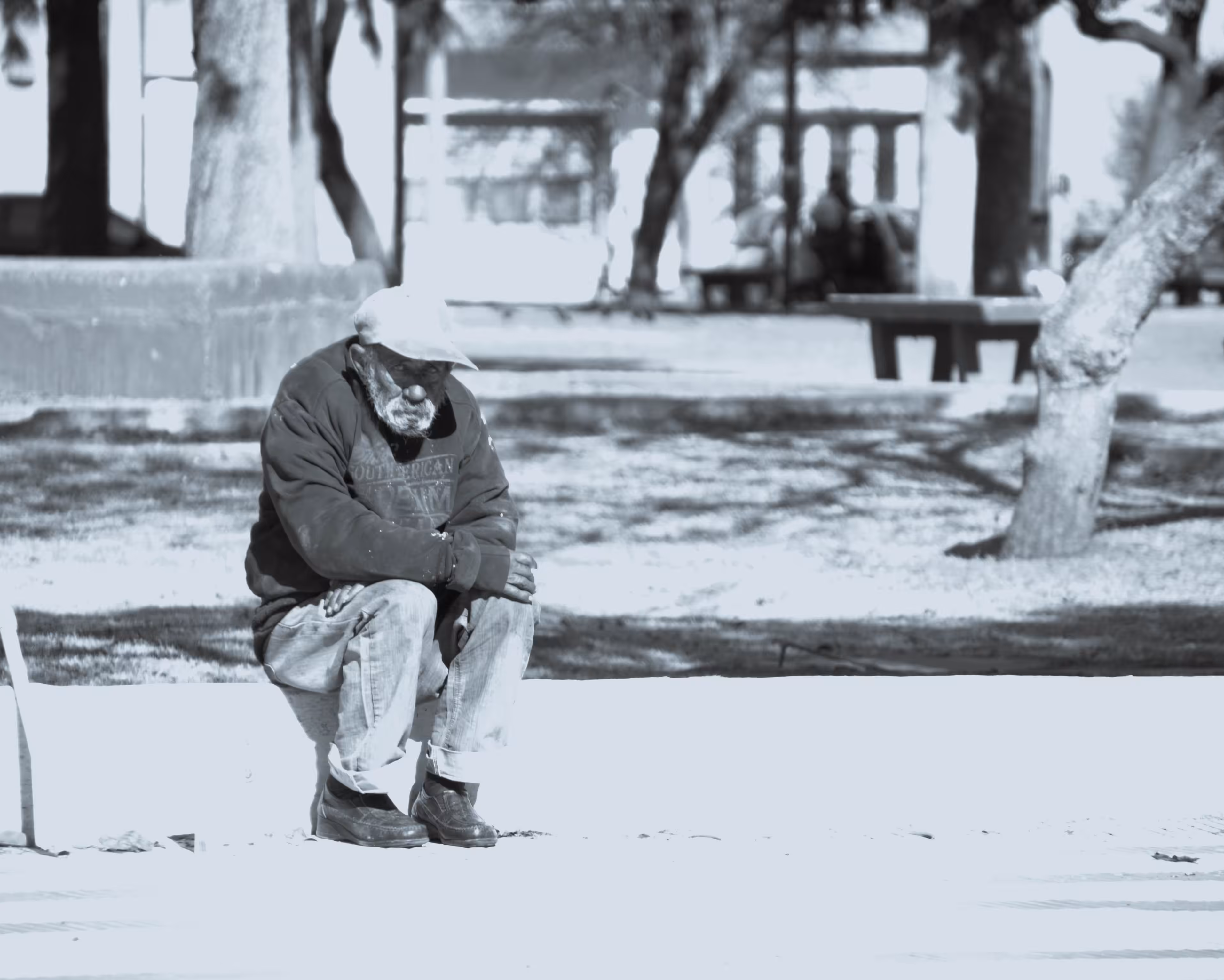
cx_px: 588
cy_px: 491
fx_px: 12281
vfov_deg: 4.6
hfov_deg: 5.7
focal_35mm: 339
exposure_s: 1/640
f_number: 6.3
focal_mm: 200
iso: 800
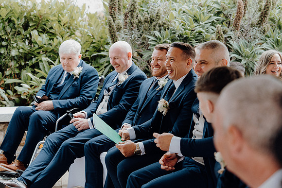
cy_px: 94
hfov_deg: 29.2
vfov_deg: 19.7
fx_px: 541
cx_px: 141
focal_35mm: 69
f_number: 3.5
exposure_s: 1/200
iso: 160
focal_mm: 69
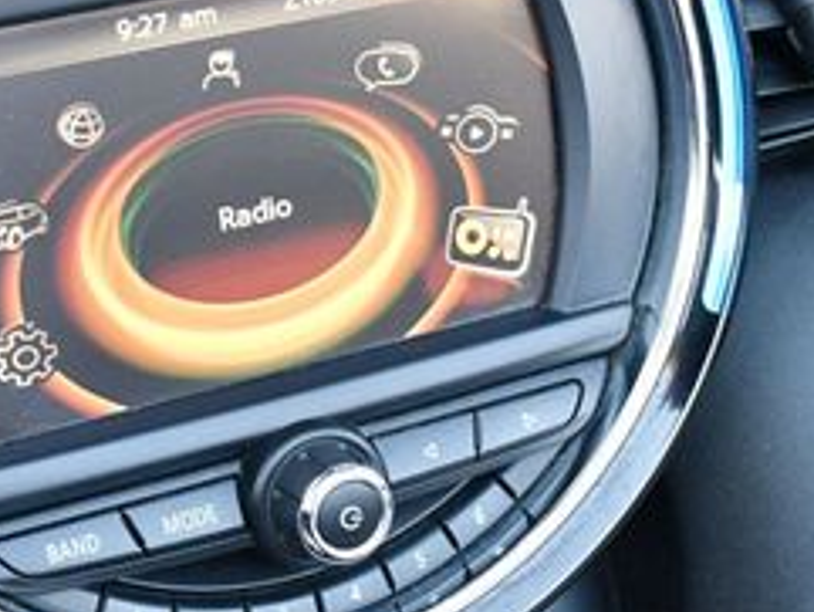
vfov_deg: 16.1
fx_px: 2164
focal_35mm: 92
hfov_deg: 21.3
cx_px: 338
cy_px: 243
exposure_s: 1/160
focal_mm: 18
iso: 800
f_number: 3.5
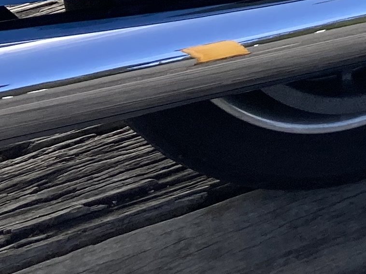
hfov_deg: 12.5
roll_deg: -0.4
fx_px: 1575
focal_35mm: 149
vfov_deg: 8.9
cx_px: 564
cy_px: -409
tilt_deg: -14.6
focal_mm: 3.99
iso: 20
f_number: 1.8
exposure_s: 1/1499
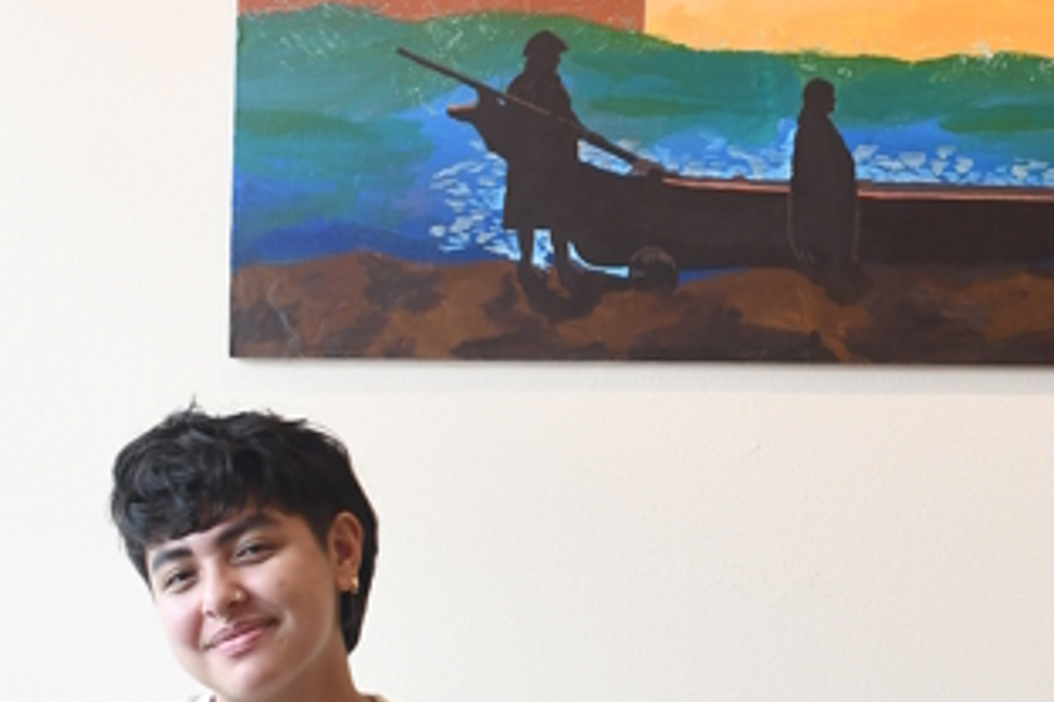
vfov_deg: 13.2
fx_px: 3045
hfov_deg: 19.0
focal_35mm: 104
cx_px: 1115
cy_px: 341
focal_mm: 24
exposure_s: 1/60
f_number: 4
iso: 800
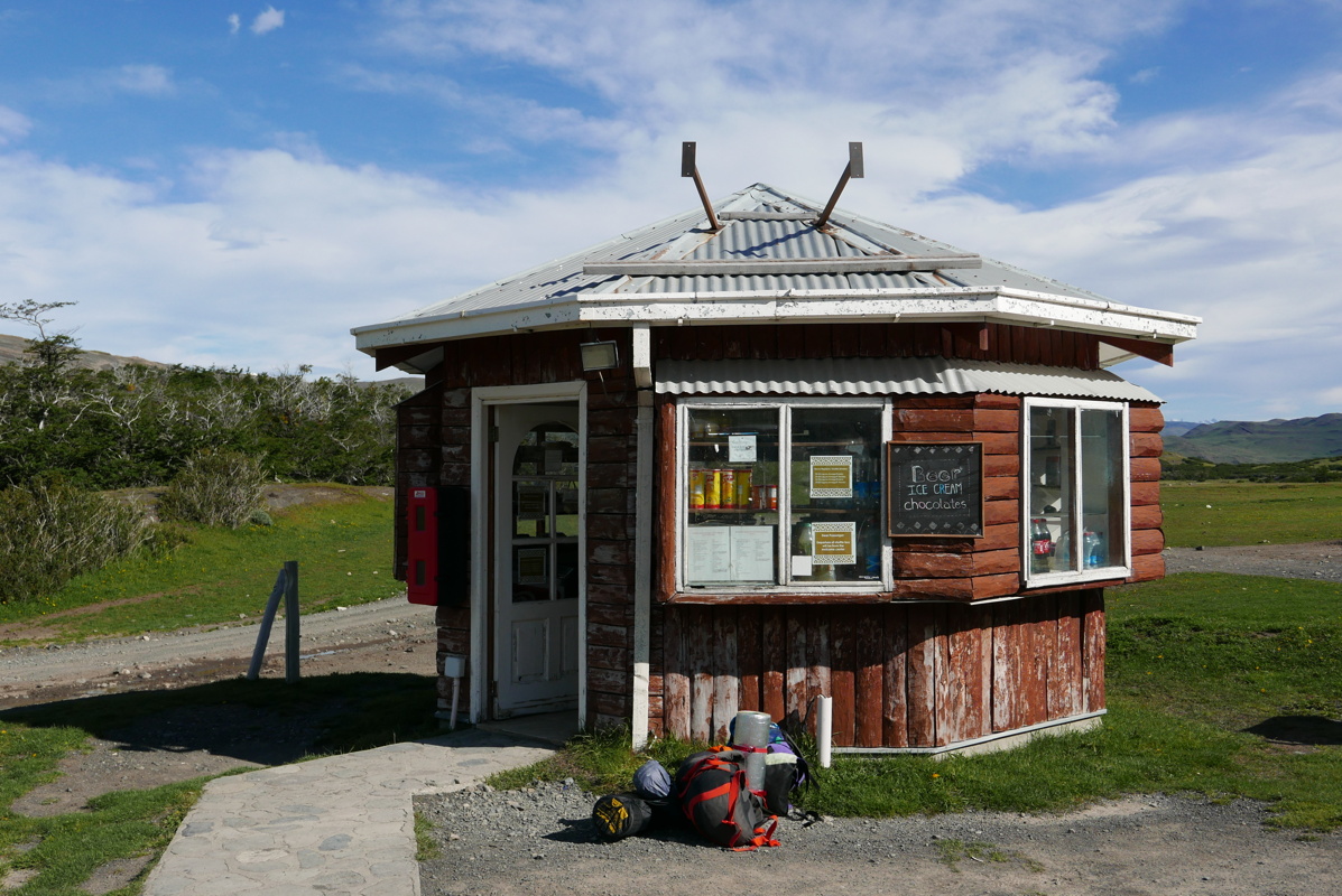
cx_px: 671
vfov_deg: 32.7
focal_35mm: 41
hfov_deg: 47.4
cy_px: 448
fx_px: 1529
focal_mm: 18.6
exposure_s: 1/1300
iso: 200
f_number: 5.6
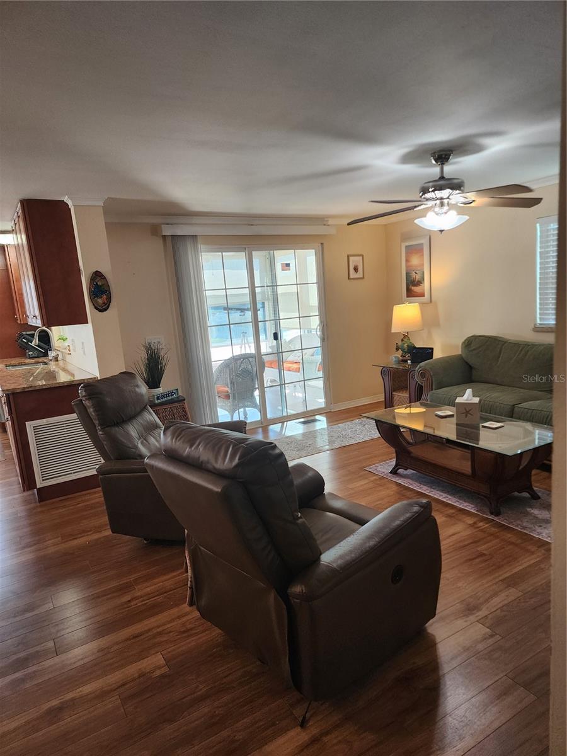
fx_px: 502
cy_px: 378
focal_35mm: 23
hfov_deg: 58.9
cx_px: 284
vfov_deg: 73.9
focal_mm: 6.4
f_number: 1.8
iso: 200
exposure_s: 1/120
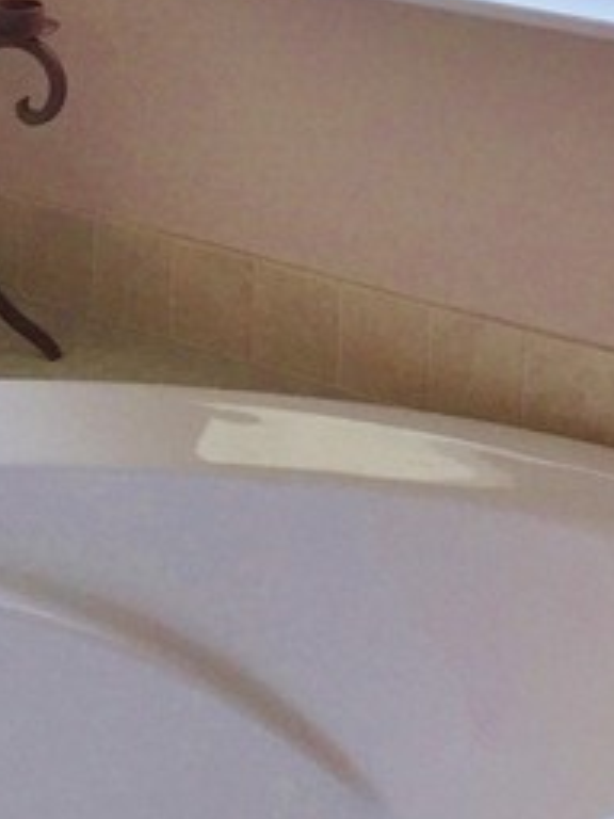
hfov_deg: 12.8
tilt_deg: -11.0
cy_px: 3
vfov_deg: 16.6
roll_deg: -1.6
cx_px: 291
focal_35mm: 116
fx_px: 2743
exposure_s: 1/120
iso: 40
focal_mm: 4.15
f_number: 2.2
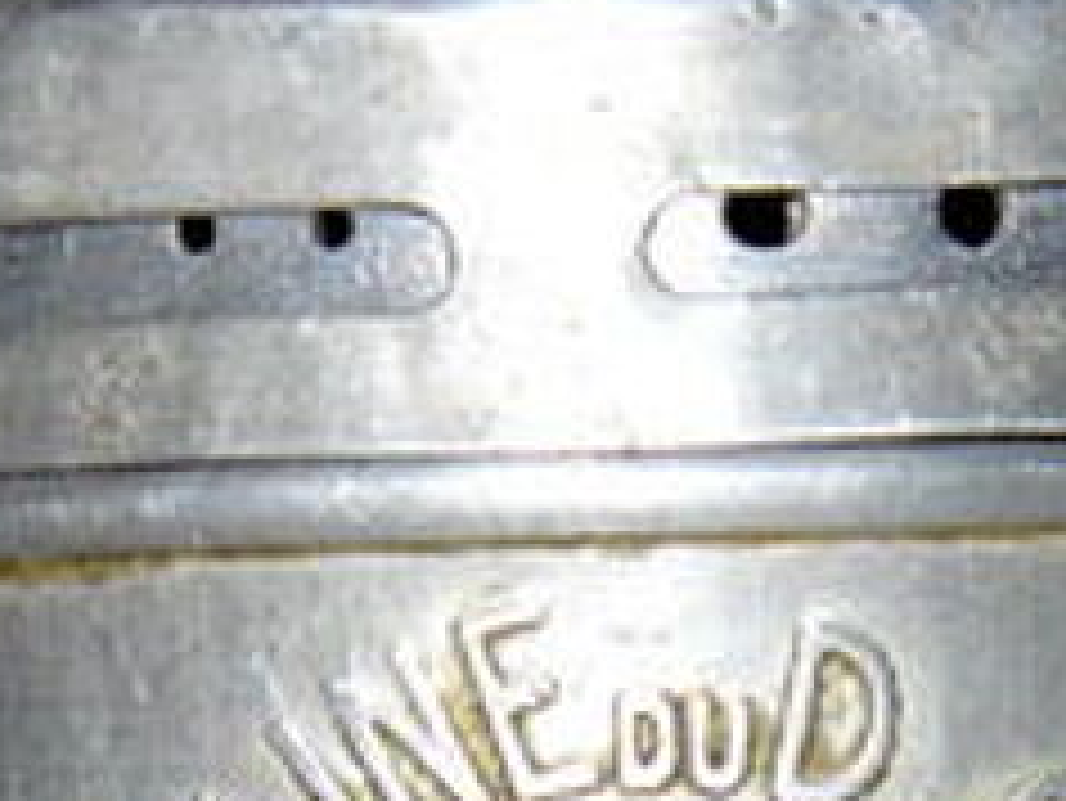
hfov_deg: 5.8
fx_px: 10537
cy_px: 1080
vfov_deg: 4.3
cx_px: 769
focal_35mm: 342
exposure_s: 1/60
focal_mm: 14.6
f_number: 4.2
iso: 100
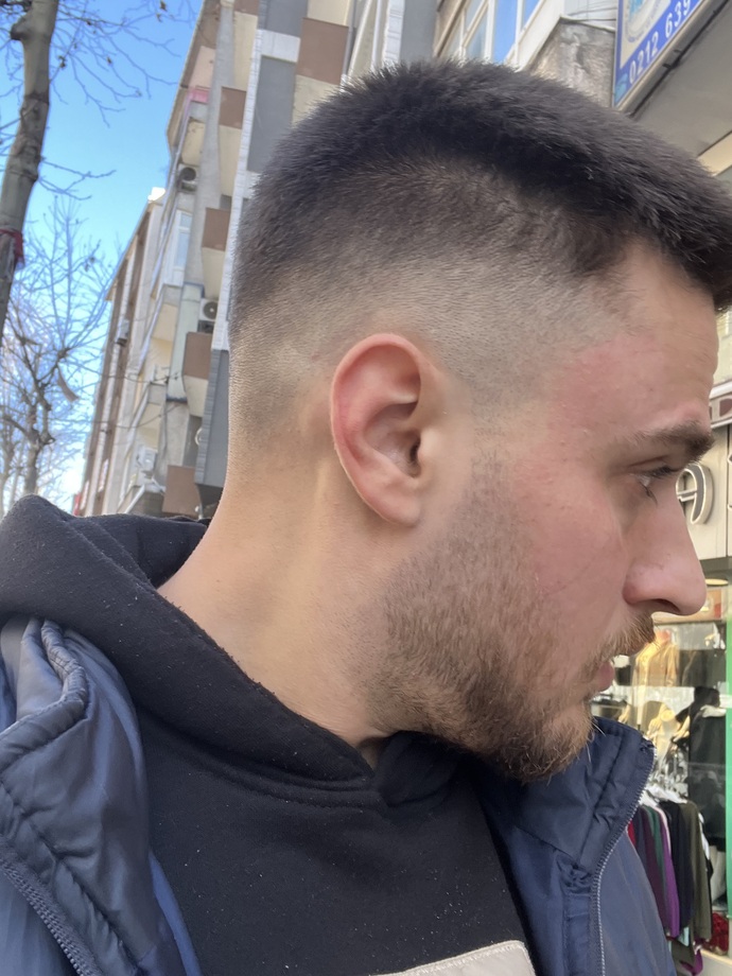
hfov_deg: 46.8
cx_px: 366
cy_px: 488
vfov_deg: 60.0
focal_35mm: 30
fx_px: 846
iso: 50
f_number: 2.2
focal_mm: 2.71
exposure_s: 1/121
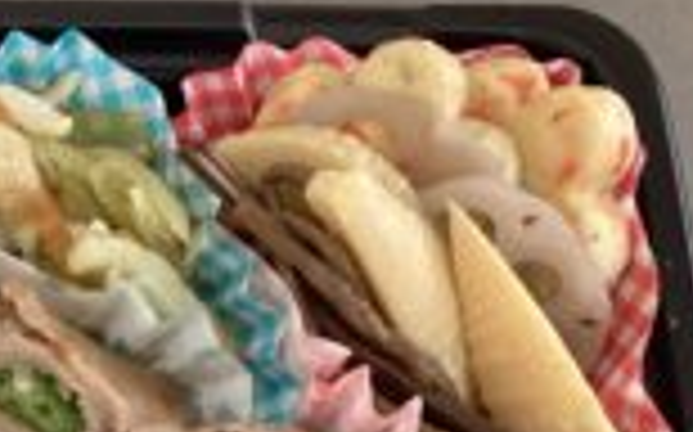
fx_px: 1510
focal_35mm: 80
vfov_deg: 15.7
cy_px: 502
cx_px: -34
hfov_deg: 24.4
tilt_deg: -70.8
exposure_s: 1/60
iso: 320
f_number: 2.4
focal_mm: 3.3
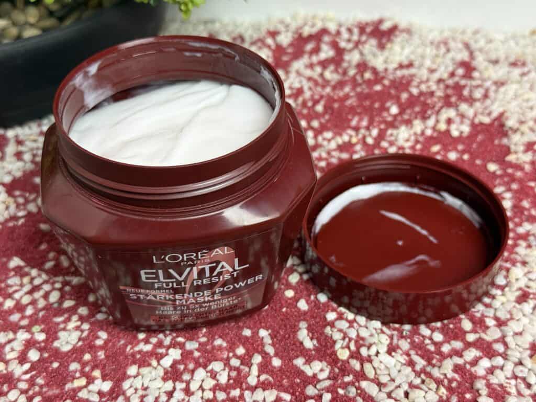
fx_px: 743
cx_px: 268
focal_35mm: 48
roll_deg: +2.5
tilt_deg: -42.6
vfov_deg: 30.3
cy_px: 201
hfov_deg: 39.7
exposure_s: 1/50
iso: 160
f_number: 1.78
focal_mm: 6.76
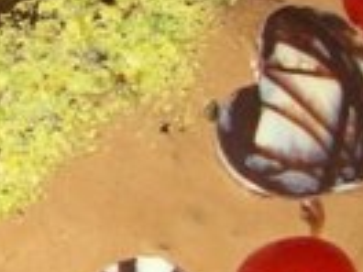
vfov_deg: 8.3
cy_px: -3
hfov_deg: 10.4
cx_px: -292
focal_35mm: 179
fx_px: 1877
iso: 160
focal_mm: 6.1
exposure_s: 1/60
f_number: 2.7
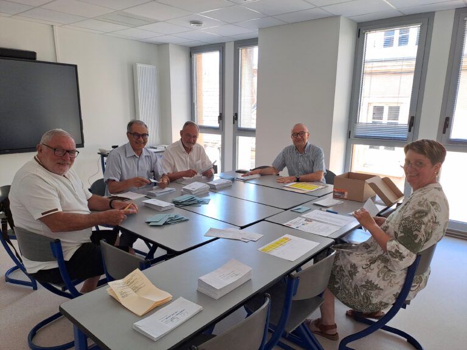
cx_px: 234
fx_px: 337
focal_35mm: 25
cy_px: 175
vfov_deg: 54.9
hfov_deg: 69.4
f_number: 1.8
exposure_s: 1/50
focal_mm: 4.65
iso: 40
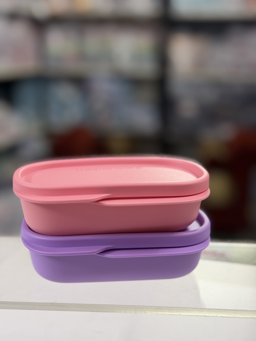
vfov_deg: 39.7
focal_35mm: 48
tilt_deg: -13.2
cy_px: 170
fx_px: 473
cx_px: 128
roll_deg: -0.8
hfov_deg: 30.3
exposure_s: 1/50
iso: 125
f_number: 1.78
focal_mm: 6.76
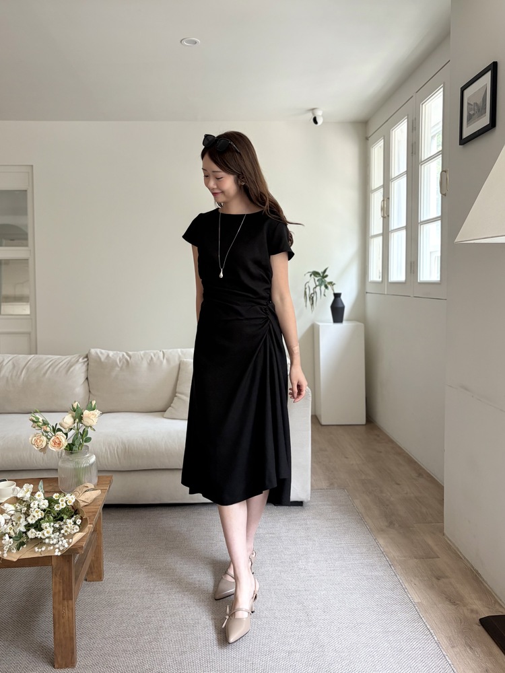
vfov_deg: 67.3
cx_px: 252
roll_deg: +0.0
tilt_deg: -2.4
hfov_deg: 53.1
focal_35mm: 26
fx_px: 506
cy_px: 336
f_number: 1.6
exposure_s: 1/122
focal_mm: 5.96
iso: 125
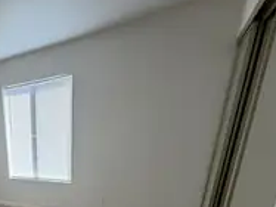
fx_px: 239
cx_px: -1
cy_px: 213
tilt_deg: -23.6
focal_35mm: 30
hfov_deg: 48.9
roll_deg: +8.1
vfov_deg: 40.2
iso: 64
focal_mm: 2.22
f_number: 2.2
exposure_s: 1/120
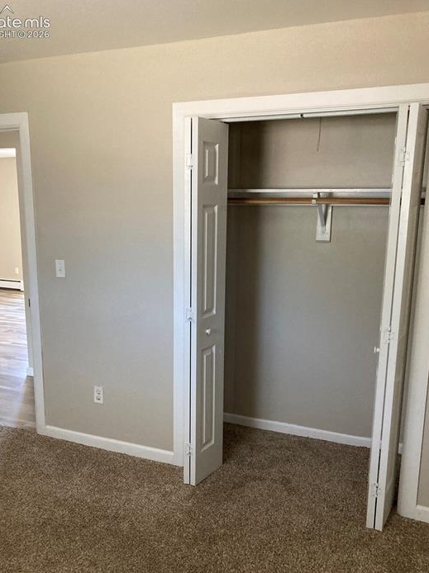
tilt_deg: -9.6
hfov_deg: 45.3
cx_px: 197
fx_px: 513
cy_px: 314
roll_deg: -1.1
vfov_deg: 58.3
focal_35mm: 31
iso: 320
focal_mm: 3.99
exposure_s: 1/60
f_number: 1.8
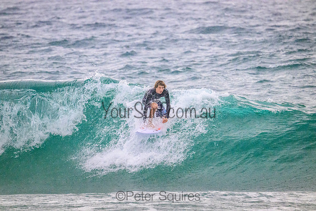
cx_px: 158
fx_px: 5268
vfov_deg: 2.3
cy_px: 106
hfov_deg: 3.4
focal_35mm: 600
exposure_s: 1/2000
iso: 11400
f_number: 11
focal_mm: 600
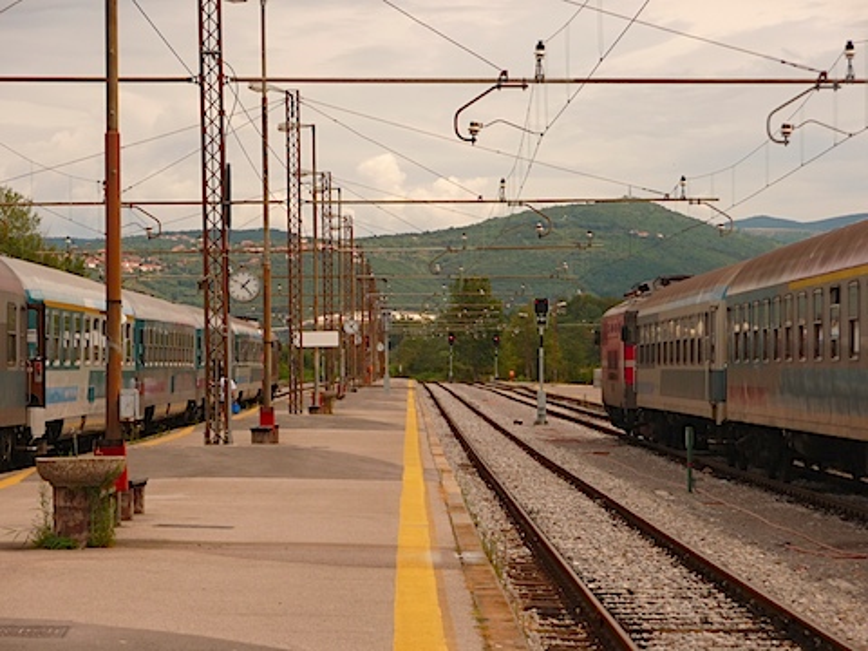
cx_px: 434
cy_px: 326
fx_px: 3686
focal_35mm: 147
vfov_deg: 10.1
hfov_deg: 13.4
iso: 100
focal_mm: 25.2
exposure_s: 1/800
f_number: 4.8
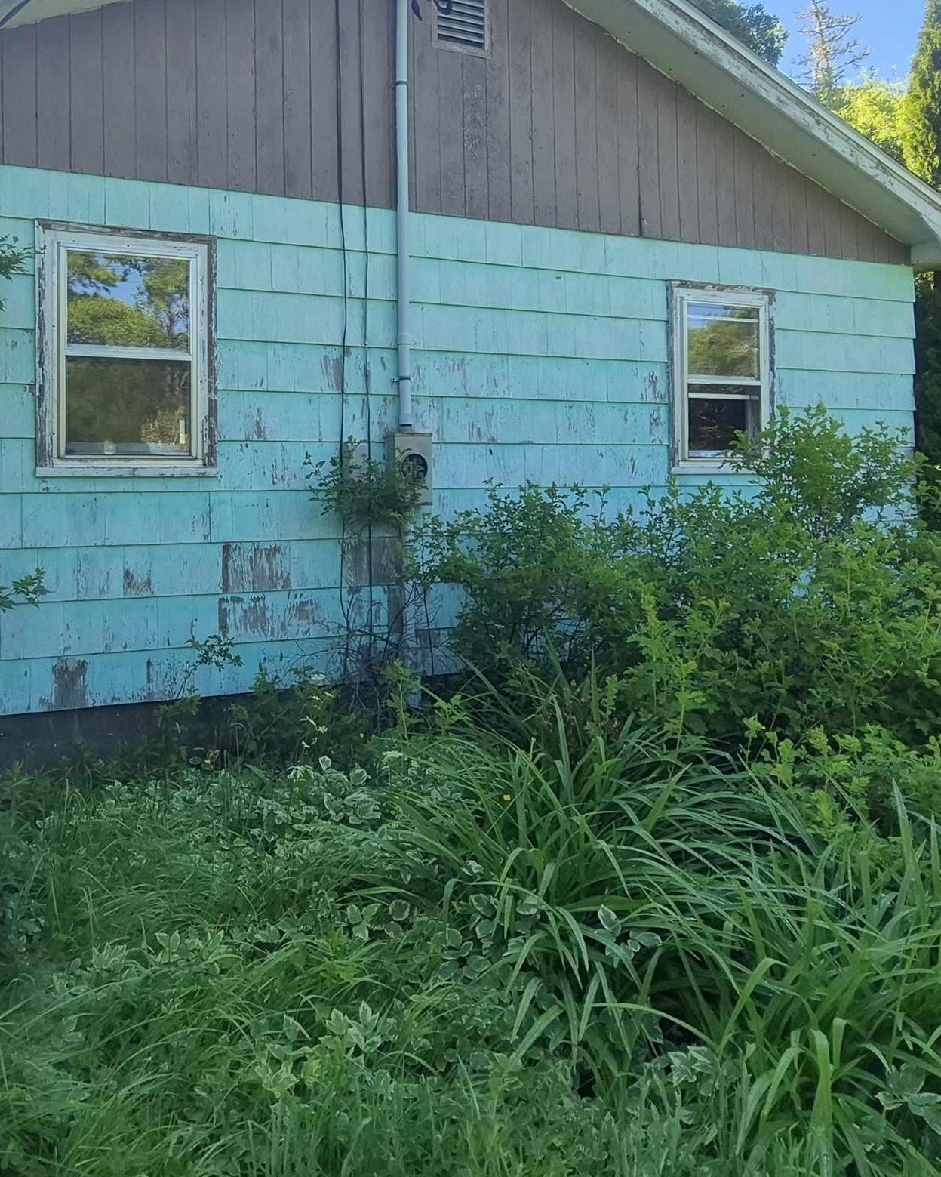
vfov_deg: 67.7
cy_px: 496
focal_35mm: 25
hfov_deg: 56.3
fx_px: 870
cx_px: 373
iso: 50
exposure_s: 1/449
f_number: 2.2
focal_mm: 1.74
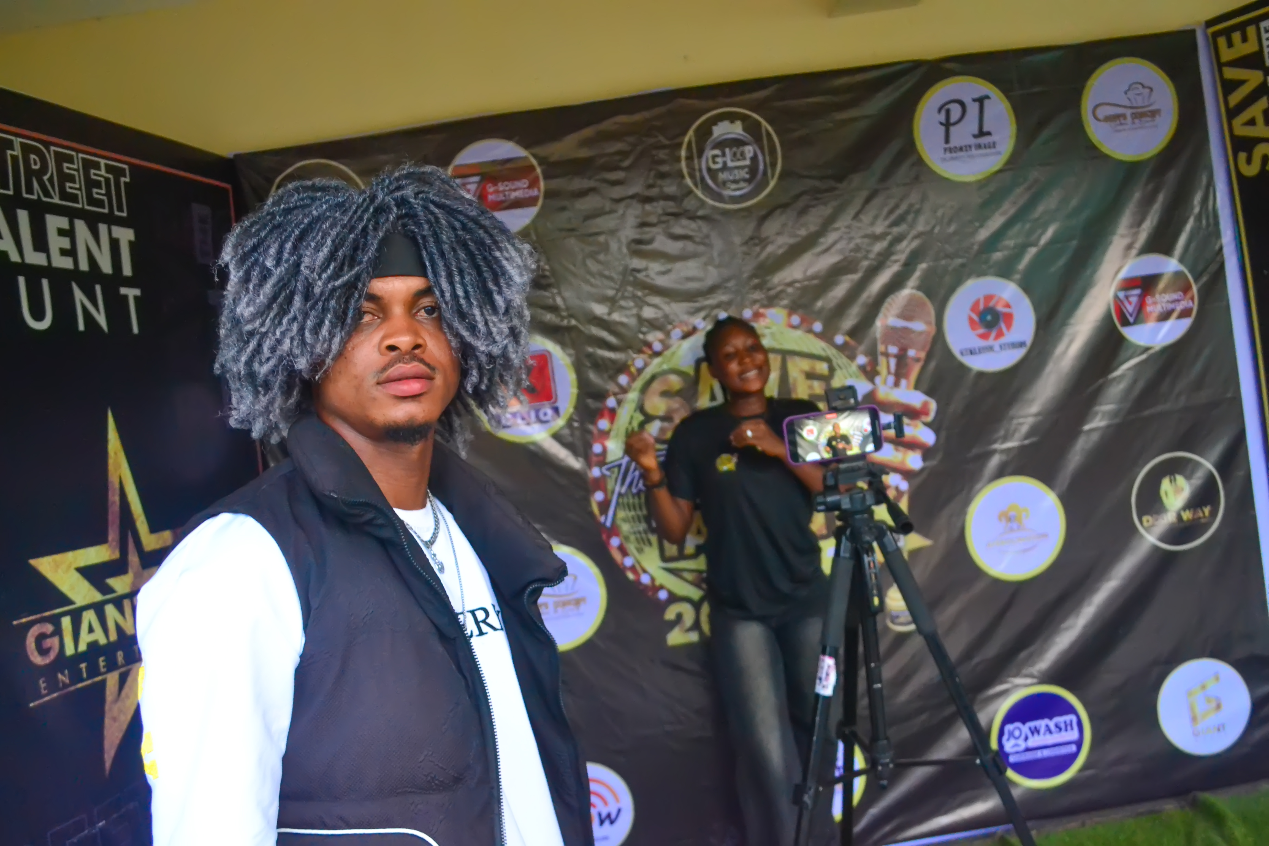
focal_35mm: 33
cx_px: 634
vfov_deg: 40.0
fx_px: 1163
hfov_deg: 57.2
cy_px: 423
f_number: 5
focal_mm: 22
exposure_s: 1/100
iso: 3200
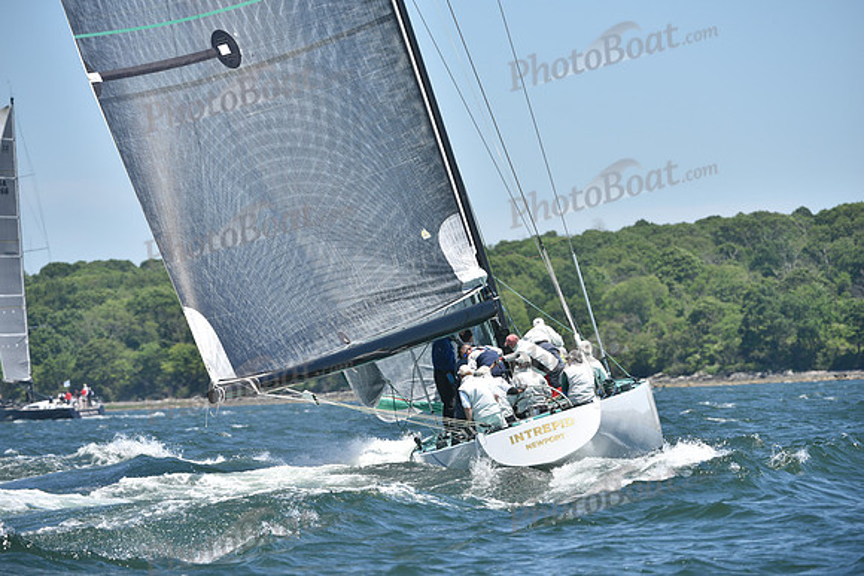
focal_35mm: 290
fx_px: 6961
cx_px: 432
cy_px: 288
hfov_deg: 7.1
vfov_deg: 4.7
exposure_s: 1/1000
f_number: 6.3
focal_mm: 290
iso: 250
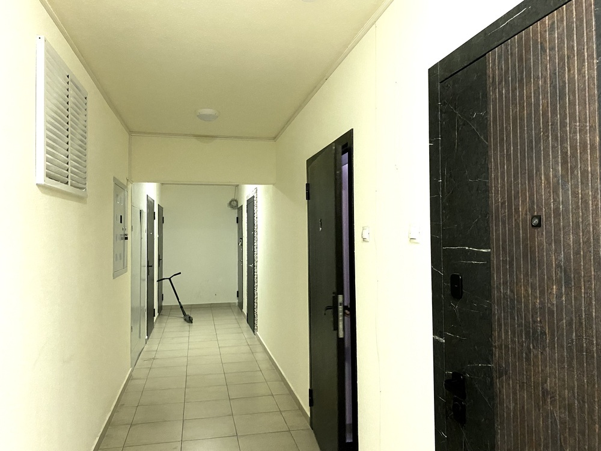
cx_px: 300
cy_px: 226
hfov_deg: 67.3
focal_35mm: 26
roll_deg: +0.9
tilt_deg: +1.8
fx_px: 451
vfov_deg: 53.1
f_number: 1.8
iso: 640
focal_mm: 4.25
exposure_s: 1/33
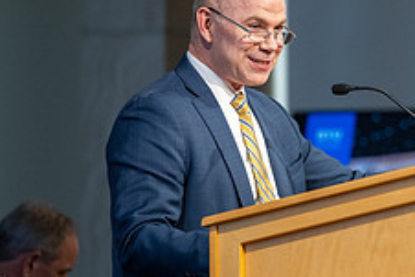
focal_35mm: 514
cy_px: 142
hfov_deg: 4.0
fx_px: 5929
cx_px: 496
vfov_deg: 2.7
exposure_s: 1/320
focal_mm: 200
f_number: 2.8
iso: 1600
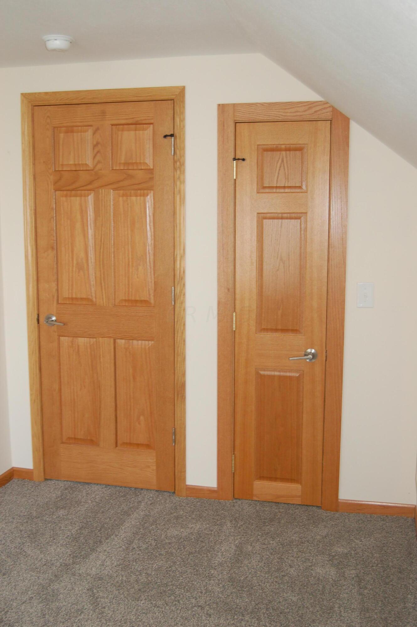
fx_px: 679
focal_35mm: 39
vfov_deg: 49.6
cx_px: 208
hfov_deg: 34.1
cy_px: 314
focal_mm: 26
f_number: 4
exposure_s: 1/60
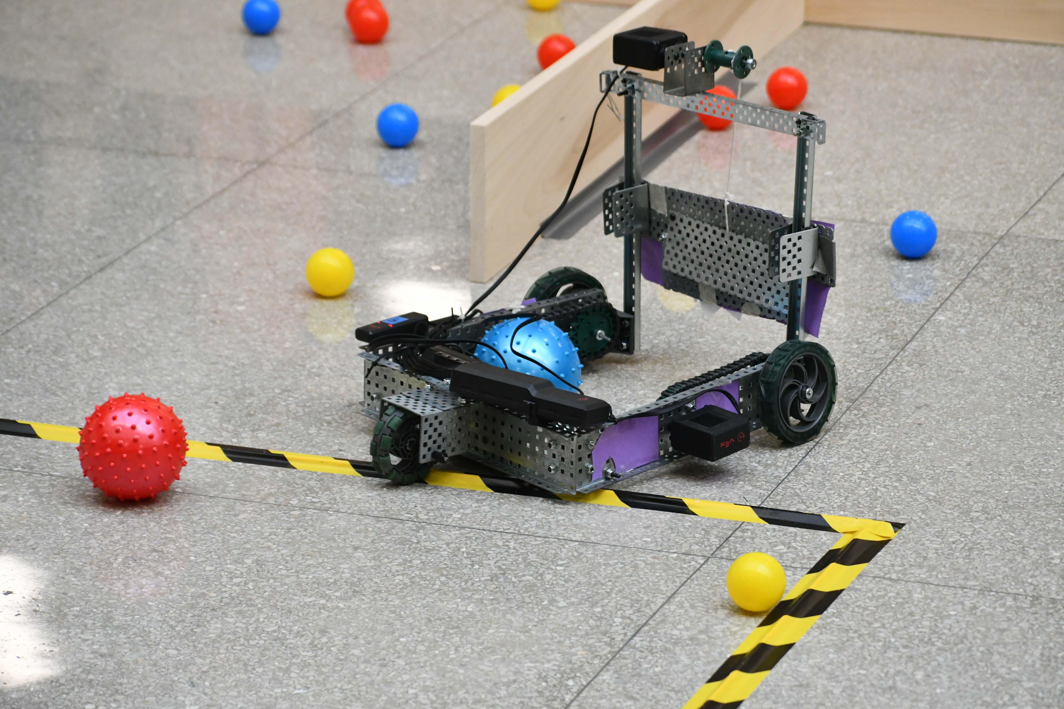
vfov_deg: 9.3
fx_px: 4344
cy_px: 354
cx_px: 532
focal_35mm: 147
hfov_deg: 14.0
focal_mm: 98
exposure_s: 1/640
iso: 2500
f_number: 6.3
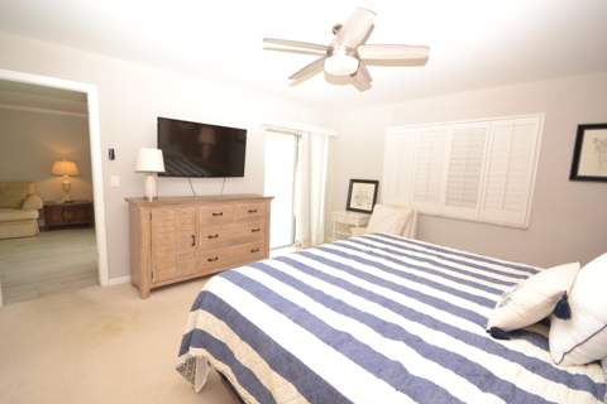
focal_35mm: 15
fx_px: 253
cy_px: 202
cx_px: 304
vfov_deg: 77.3
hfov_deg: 100.4
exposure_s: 1/60
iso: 560
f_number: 8
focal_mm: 10
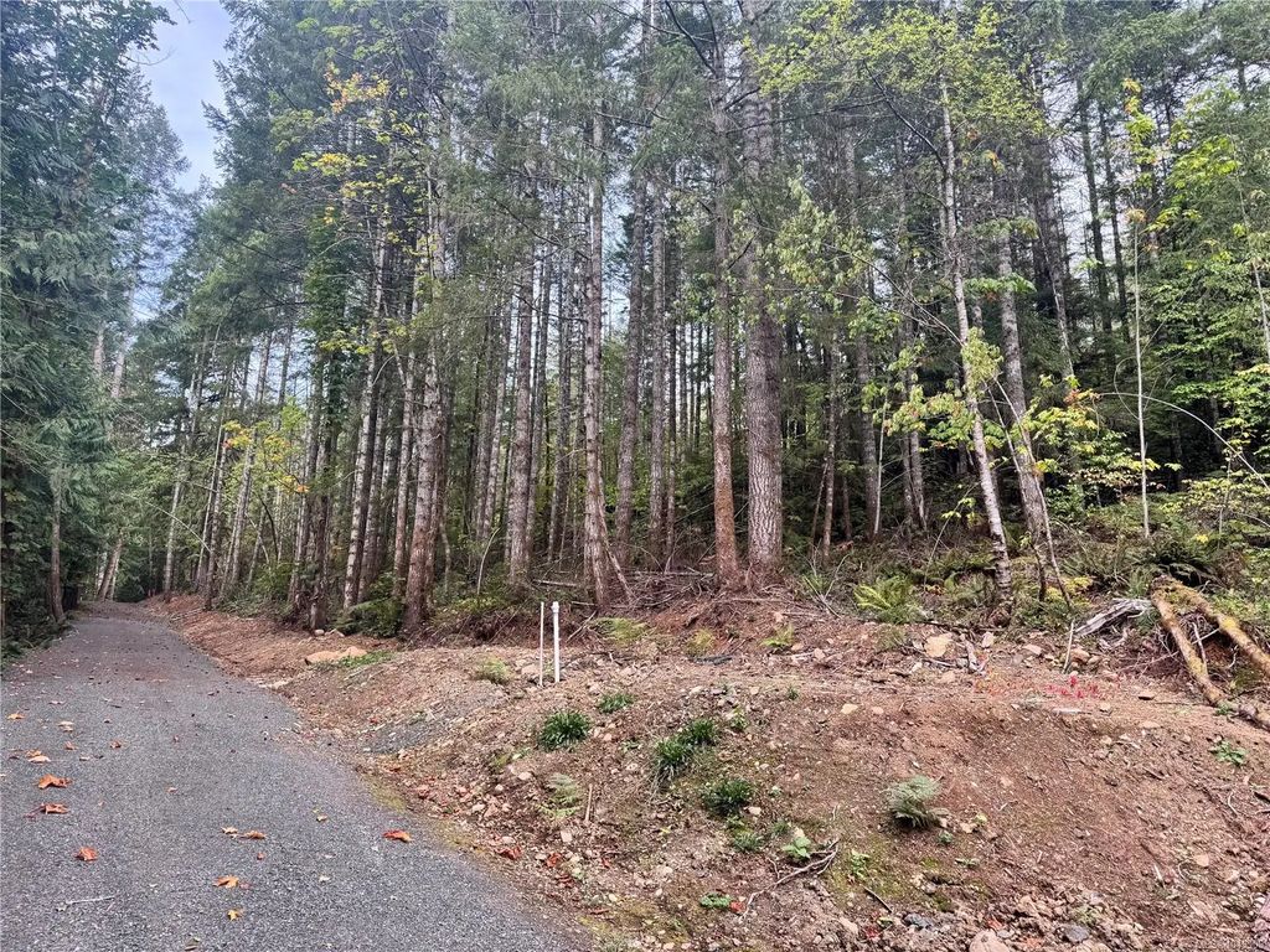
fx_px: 881
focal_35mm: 24
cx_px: 635
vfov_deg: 56.8
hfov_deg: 71.6
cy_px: 476
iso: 80
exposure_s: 1/315
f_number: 1.78
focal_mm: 6.76
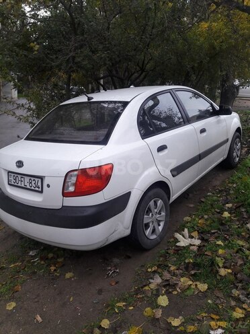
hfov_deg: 49.7
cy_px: 167
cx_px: 125
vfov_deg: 63.4
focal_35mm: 28
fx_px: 270
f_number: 1.9
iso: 40
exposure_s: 1/109
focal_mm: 3.7
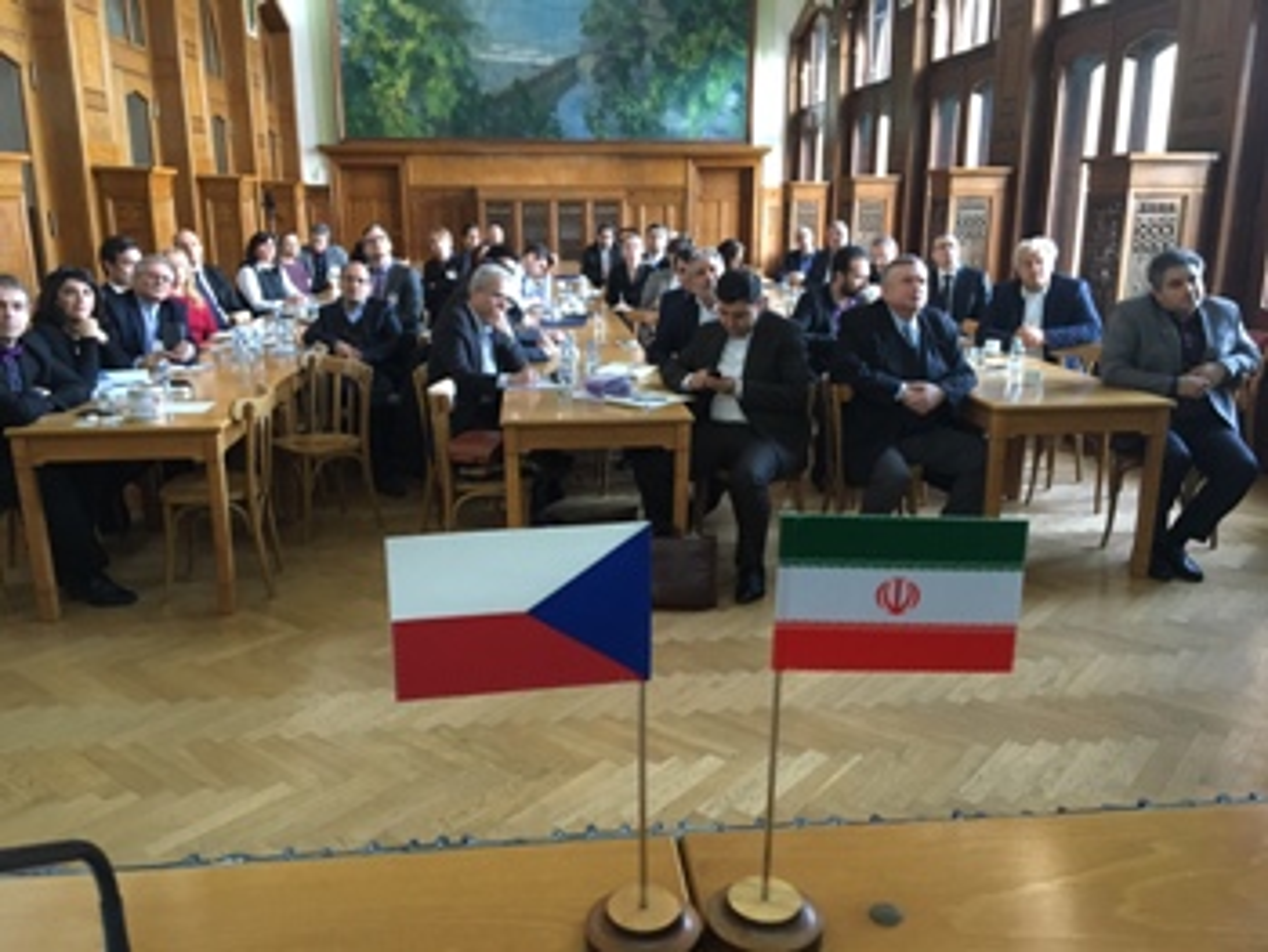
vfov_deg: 48.3
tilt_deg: -12.8
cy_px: 476
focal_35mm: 29
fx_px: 1063
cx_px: 634
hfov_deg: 61.6
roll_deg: +0.8
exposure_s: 1/33
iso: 250
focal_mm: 4.15
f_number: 2.2
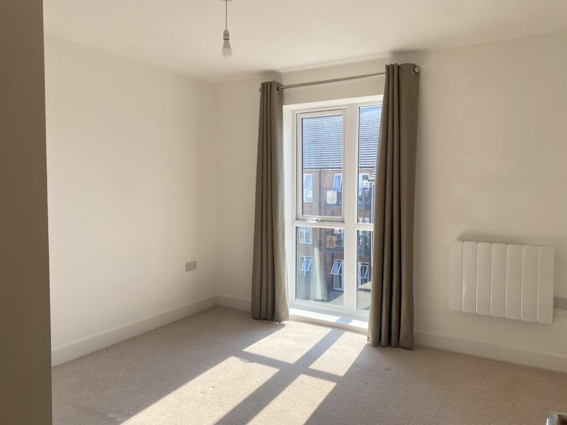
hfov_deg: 67.3
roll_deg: +0.3
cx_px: 284
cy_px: 212
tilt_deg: -2.9
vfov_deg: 53.1
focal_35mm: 26
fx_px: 426
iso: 32
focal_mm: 4.25
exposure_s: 1/681
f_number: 1.8
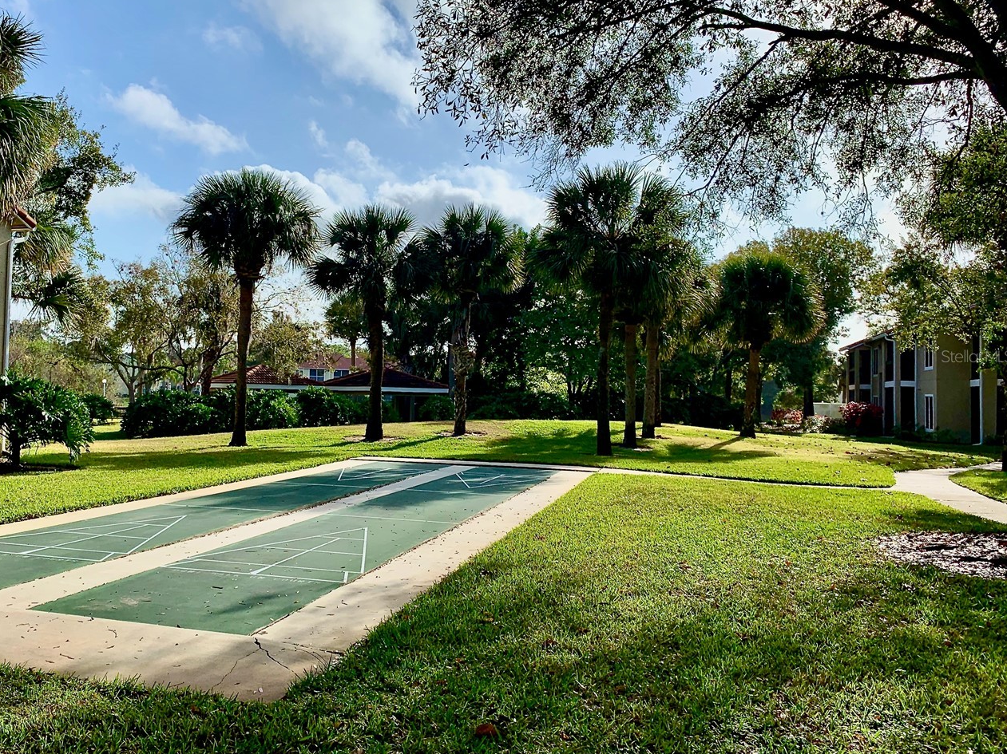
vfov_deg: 42.9
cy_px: 356
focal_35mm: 33
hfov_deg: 54.7
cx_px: 378
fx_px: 960
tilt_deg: +1.8
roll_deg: -1.4
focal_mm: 4.25
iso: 25
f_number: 1.8
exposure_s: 1/2833
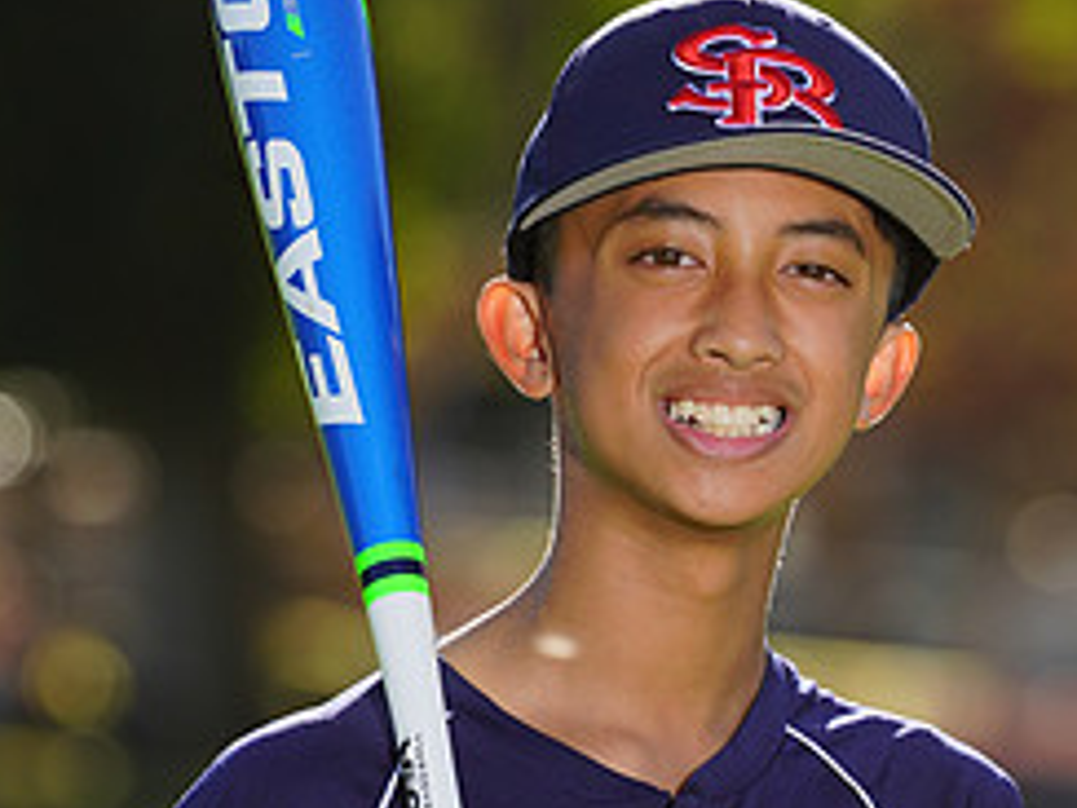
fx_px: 23926
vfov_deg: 1.9
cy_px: 980
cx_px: 558
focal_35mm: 769
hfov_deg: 2.6
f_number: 8
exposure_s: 1/250
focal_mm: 336
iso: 100
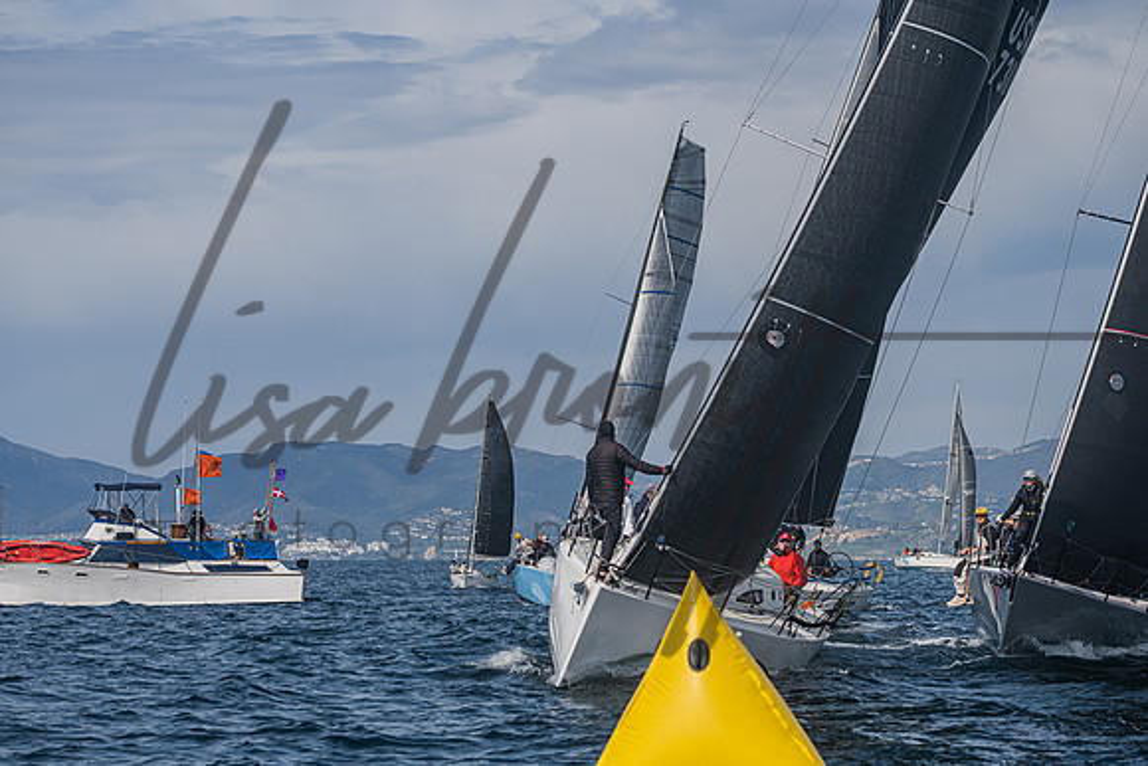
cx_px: 548
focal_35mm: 108
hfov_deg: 18.9
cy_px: 382
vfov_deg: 12.7
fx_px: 3447
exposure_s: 1/4000
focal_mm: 100
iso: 320
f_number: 6.3
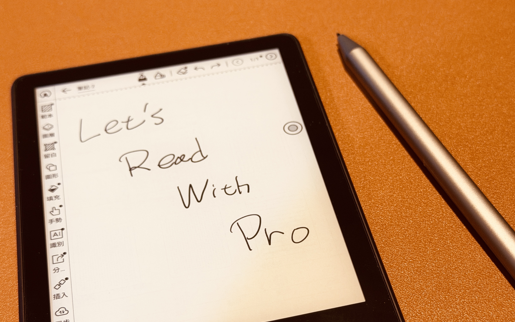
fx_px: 884
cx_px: 286
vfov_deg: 20.6
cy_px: 211
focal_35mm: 63
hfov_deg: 32.4
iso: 250
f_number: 1.78
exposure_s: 1/60
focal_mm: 6.76
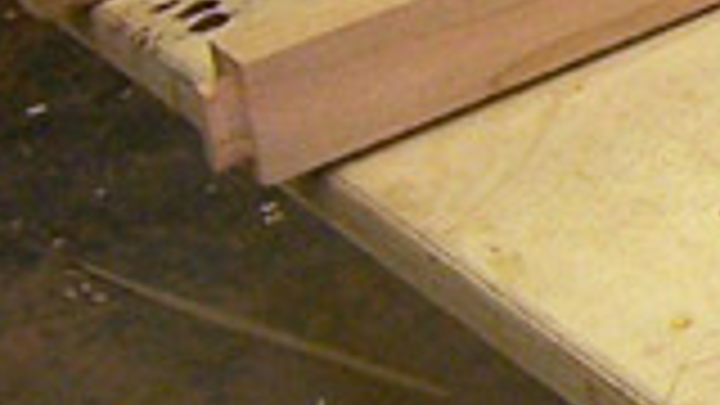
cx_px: 1602
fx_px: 3093
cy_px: -230
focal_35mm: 162
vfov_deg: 7.3
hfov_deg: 11.5
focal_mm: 5.5
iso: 100
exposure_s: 1/30
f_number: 3.4
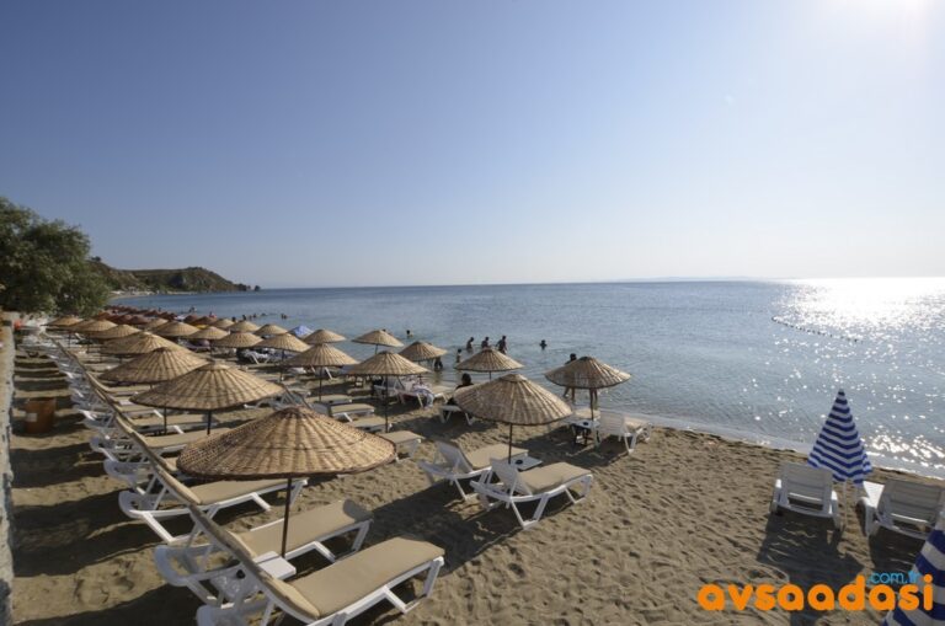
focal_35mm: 15
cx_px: 472
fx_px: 393
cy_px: 313
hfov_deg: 100.5
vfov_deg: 77.1
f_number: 13
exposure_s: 1/200
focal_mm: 10
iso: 100
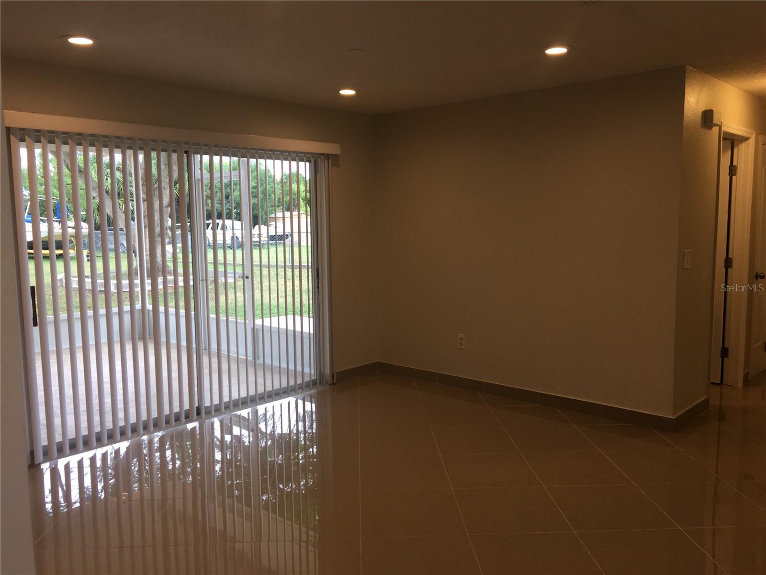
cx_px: 383
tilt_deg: -7.2
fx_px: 642
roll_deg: +1.0
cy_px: 288
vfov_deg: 48.2
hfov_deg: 61.7
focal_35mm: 29
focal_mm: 4.15
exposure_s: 1/60
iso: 32
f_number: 2.2
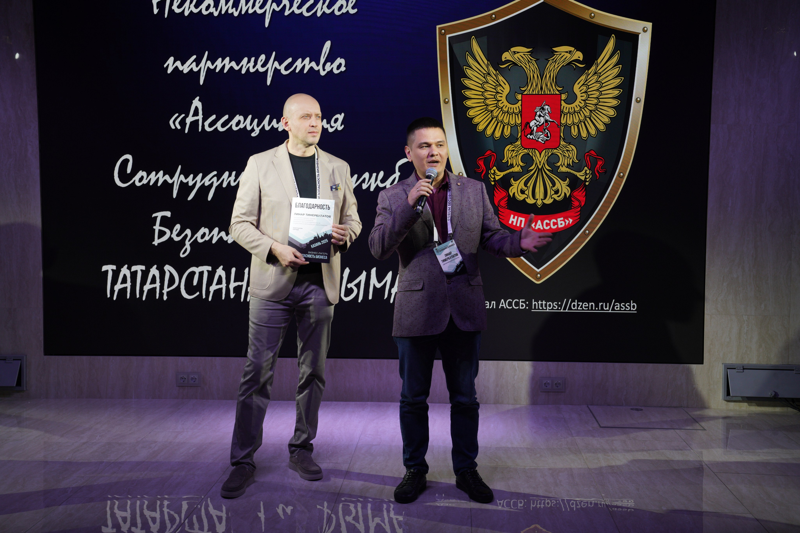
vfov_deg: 29.9
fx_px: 1000
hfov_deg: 43.6
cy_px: 266
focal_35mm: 45
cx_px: 400
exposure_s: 1/125
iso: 320
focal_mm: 45
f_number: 7.1
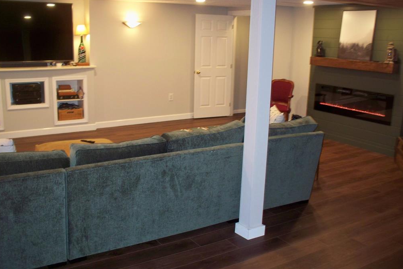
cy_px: 126
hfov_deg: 51.9
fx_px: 414
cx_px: 200
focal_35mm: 37
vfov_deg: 36.0
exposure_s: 1/30
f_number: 2.8
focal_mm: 7.54
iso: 200
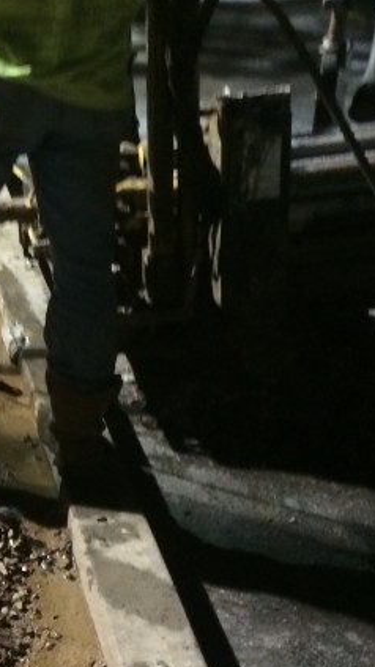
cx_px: -271
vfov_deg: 26.9
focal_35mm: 79
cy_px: 348
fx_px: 1399
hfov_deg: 13.8
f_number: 2.2
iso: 320
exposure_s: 1/24
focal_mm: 4.12
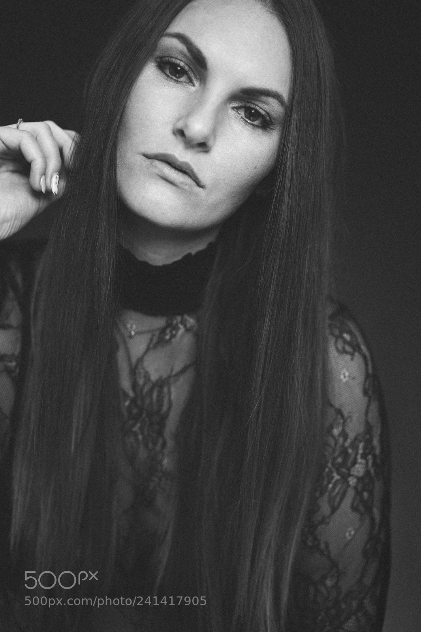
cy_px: 316
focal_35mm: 55
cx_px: 210
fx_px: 965
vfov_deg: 36.3
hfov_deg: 24.6
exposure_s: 1/125
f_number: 2.2
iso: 640
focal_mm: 55
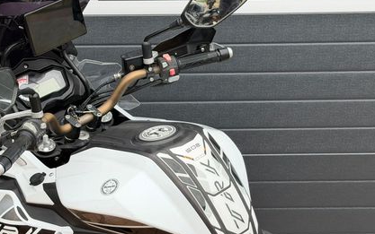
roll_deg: +0.0
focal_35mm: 78
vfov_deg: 16.7
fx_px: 797
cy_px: 151
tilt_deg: -12.6
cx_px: 121
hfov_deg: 26.3
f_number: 1.78
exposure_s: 1/625
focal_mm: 6.76
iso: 80
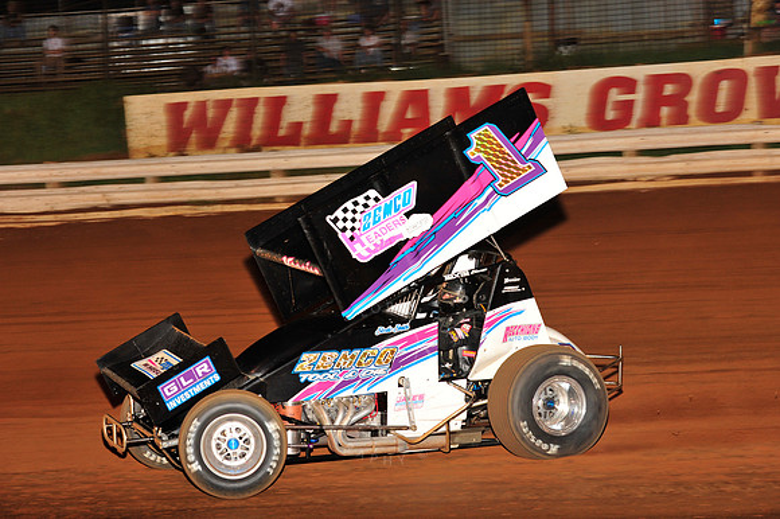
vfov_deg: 13.7
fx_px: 2165
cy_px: 260
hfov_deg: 20.4
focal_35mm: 100
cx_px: 390
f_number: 6.3
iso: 1000
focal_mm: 100
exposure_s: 1/320
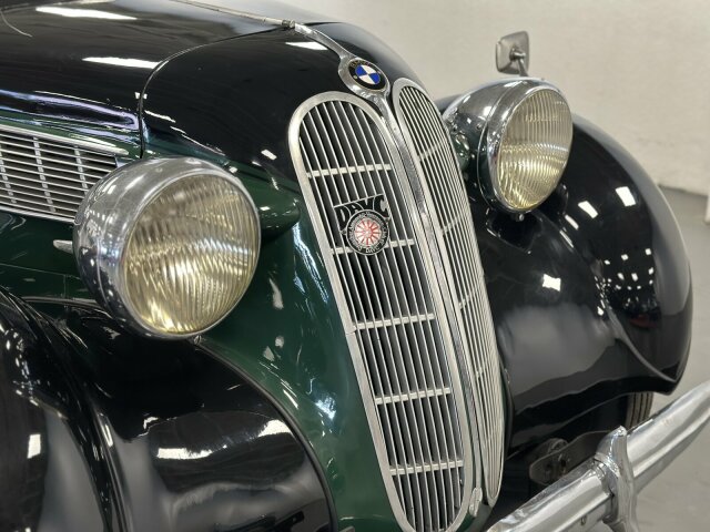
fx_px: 985
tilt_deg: -22.8
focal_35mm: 48
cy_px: 266
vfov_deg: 30.3
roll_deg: +0.5
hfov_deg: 39.7
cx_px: 355
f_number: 1.78
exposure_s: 1/60
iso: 200
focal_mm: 6.86
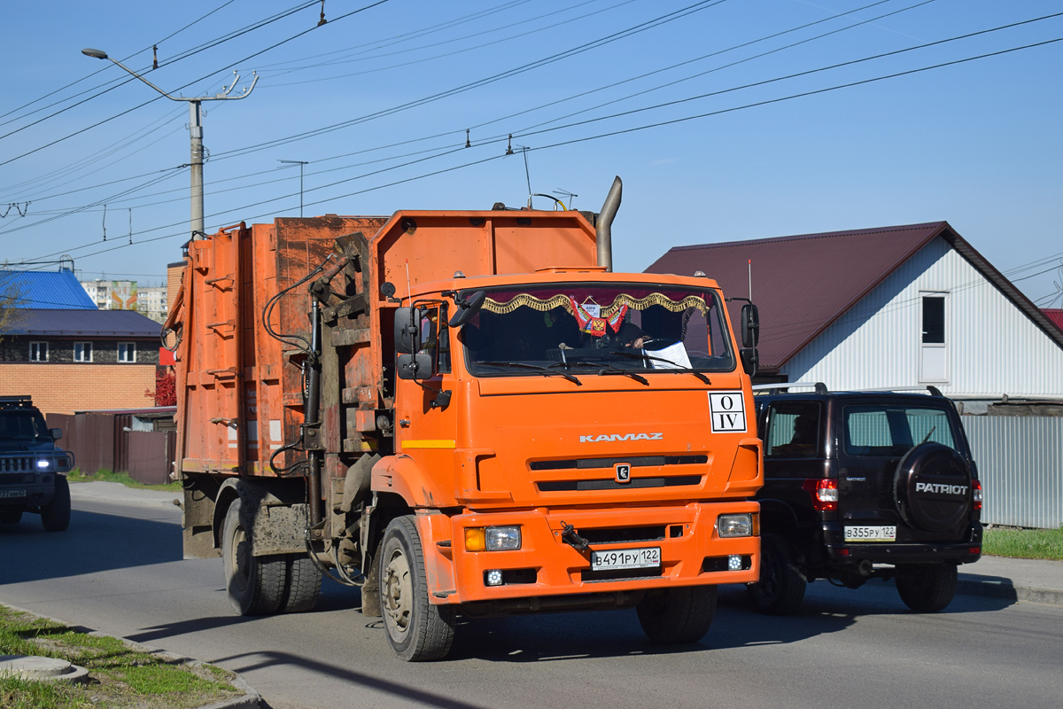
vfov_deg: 22.6
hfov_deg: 33.4
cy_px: 354
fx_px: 1772
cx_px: 532
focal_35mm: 60
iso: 100
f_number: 6.3
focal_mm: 40
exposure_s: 1/1000
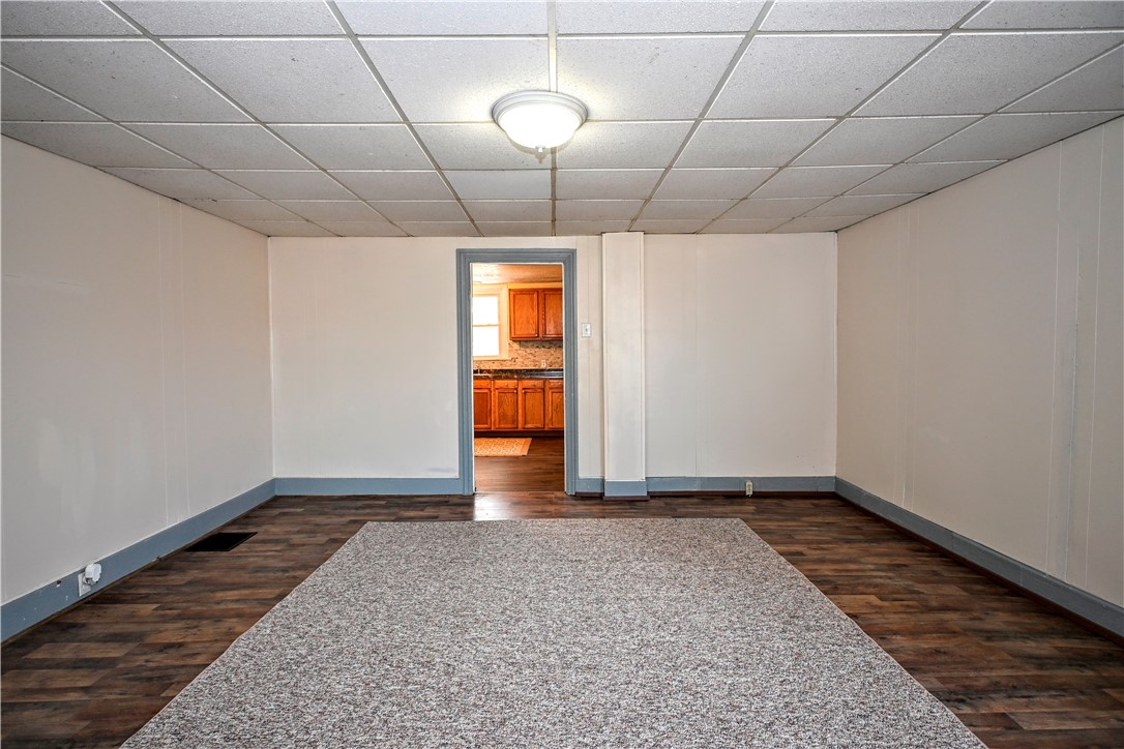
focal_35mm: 18
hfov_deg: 90.0
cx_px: 562
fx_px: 562
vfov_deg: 67.4
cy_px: 374
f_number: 4
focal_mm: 12
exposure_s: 1/60
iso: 400
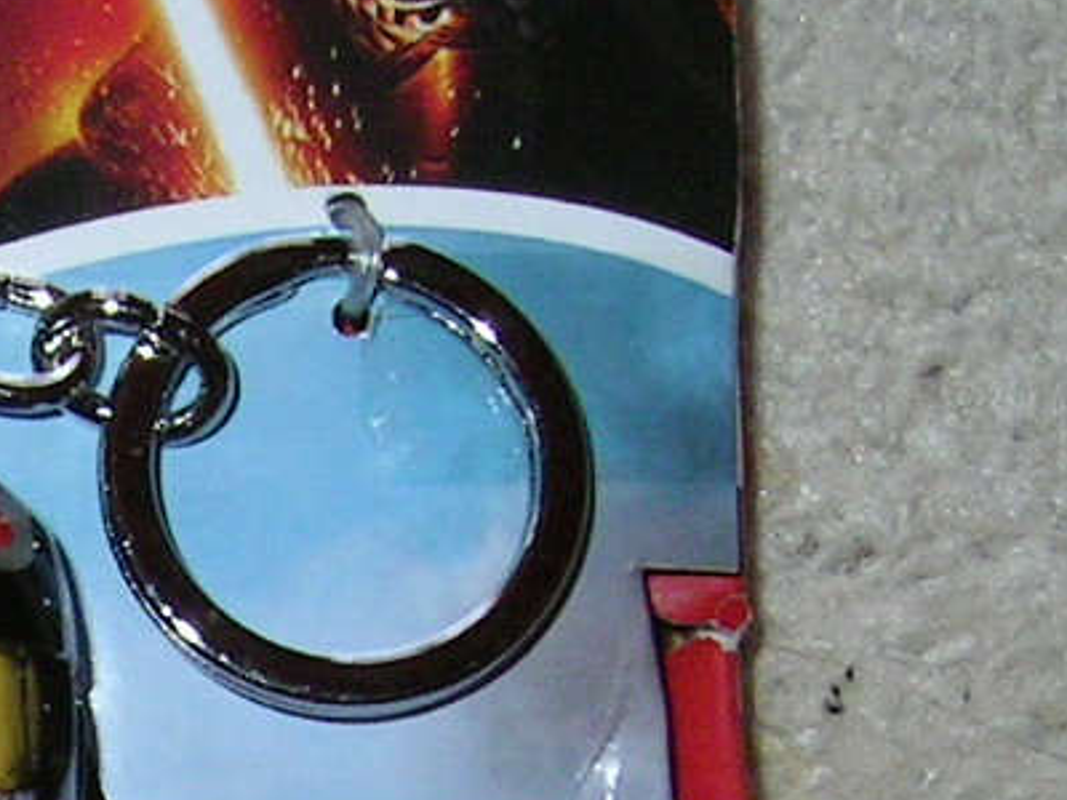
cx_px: -224
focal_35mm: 144
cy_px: 1280
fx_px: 4439
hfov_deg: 13.3
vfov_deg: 9.9
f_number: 4.8
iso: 100
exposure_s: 1/30
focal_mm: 5.6
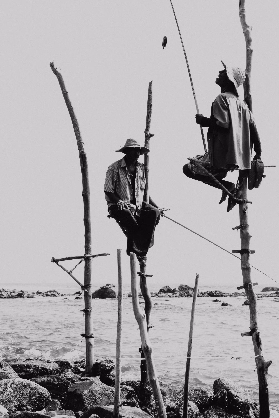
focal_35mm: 60
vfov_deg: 33.4
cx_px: 140
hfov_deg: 22.6
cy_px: 209
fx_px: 697
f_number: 10
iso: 250
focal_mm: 40
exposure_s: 1/500
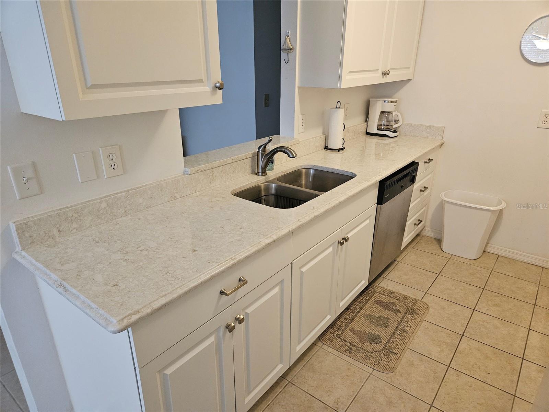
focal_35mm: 23
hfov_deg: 73.9
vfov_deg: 58.9
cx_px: 274
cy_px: 206
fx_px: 365
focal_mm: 5.4
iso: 800
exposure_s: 1/120
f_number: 1.8
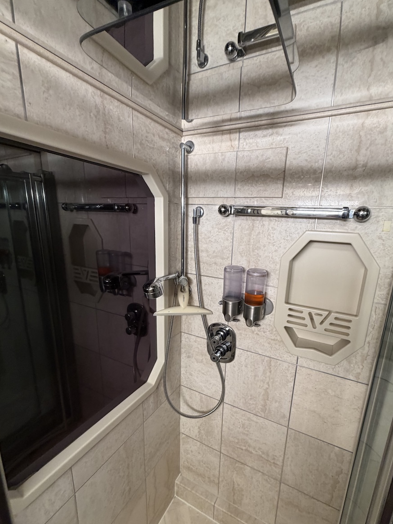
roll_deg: -5.2
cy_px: 280
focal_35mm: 16
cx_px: 218
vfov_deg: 94.3
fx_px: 242
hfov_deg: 77.9
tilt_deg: -5.0
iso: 200
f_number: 2.2
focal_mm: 2.22
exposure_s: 1/60
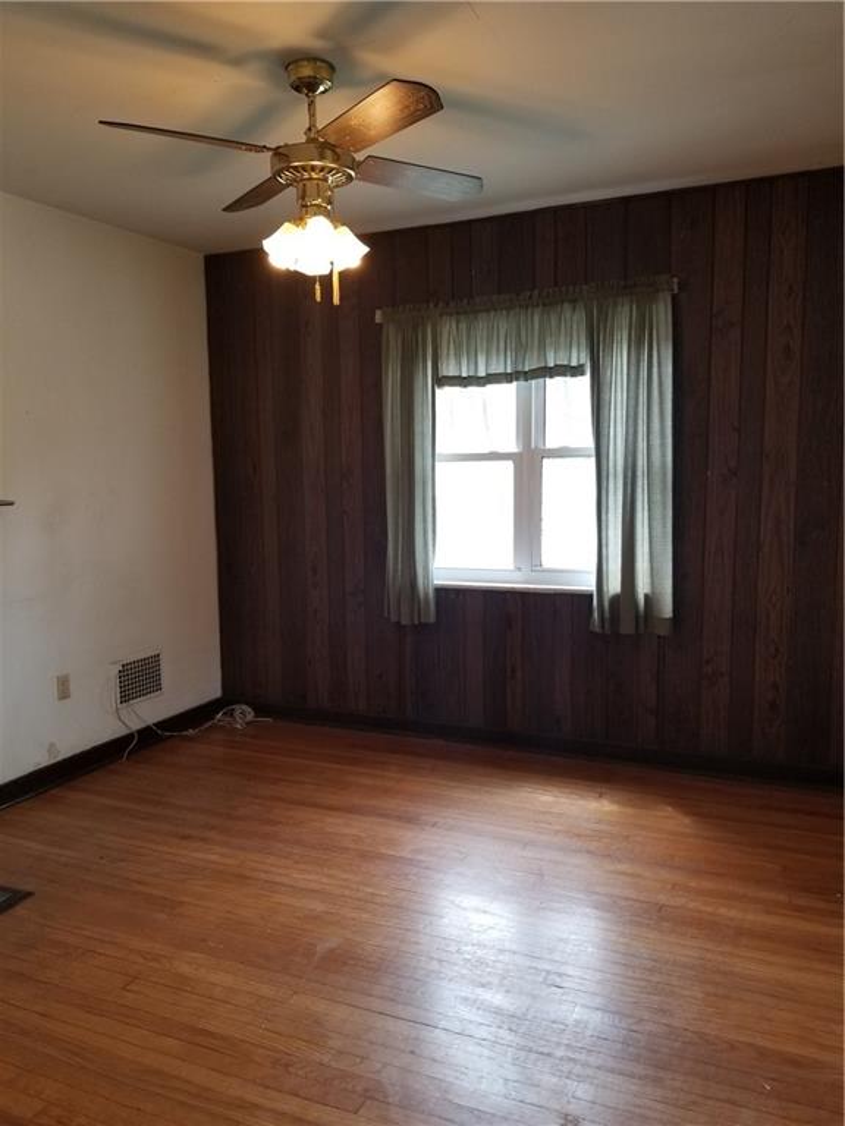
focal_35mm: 26
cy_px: 563
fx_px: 846
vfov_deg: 67.3
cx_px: 422
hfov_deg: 53.1
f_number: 1.7
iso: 80
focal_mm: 4.3
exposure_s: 1/60
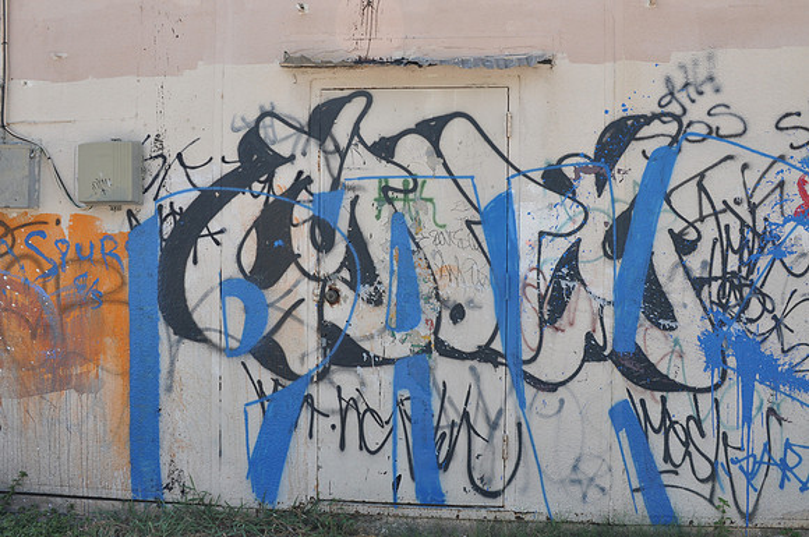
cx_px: 404
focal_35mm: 36
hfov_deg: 53.2
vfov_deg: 36.8
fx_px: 808
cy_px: 268
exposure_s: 1/125
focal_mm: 24
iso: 200
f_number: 5.6
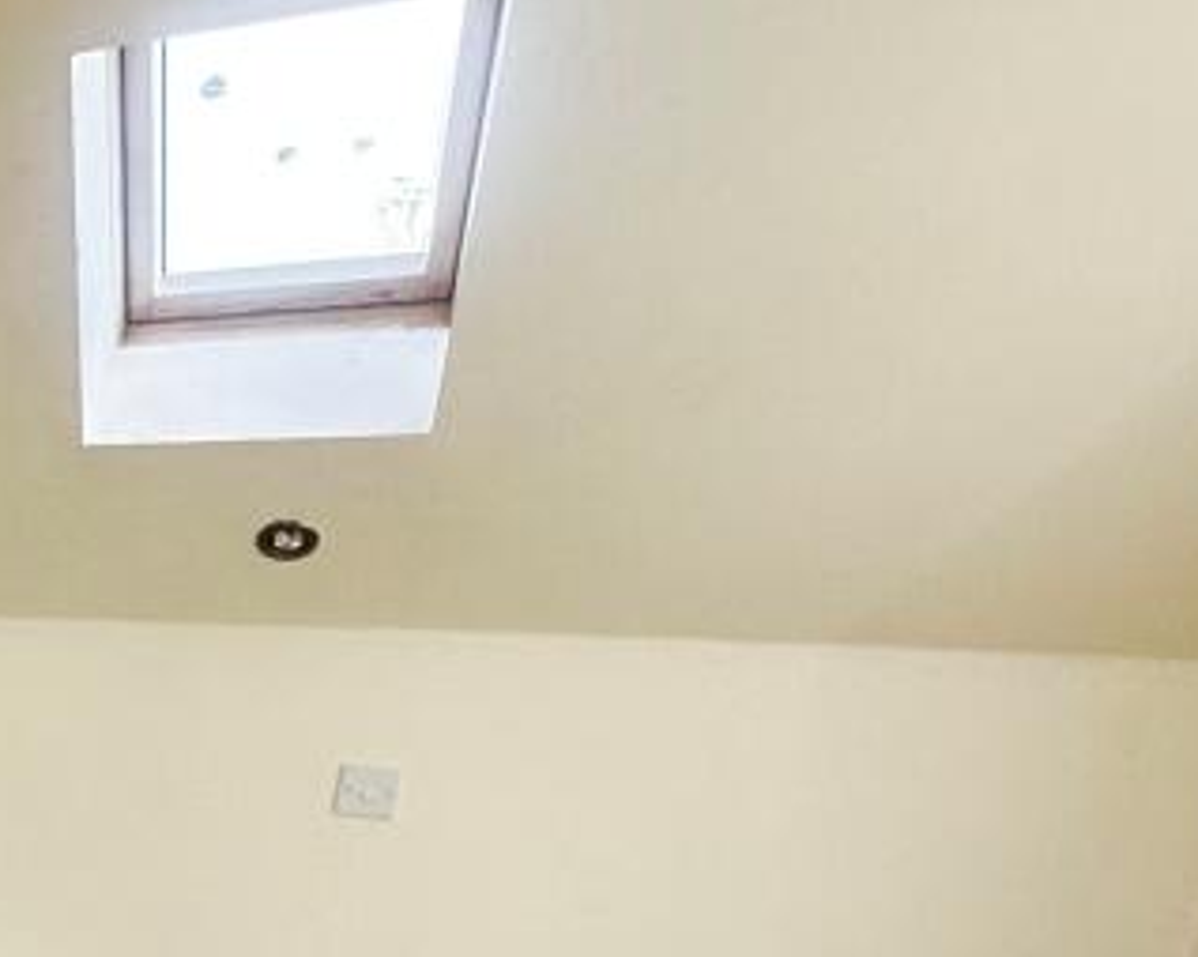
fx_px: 1559
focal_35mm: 44
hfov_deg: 27.6
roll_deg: -0.1
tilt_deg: -15.3
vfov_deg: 31.5
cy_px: 961
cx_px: -625
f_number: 2.2
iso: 100
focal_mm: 2.22
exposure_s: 1/100
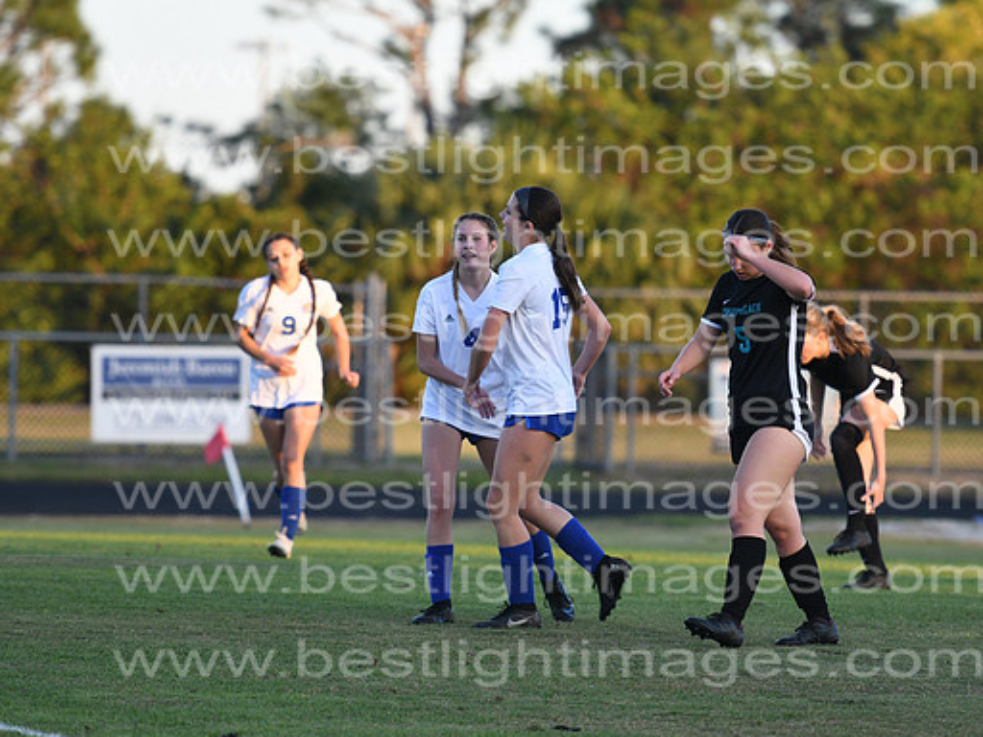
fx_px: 8349
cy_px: 369
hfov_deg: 6.7
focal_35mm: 294
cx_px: 549
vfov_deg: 5.1
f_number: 2.8
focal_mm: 180
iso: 320
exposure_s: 1/800
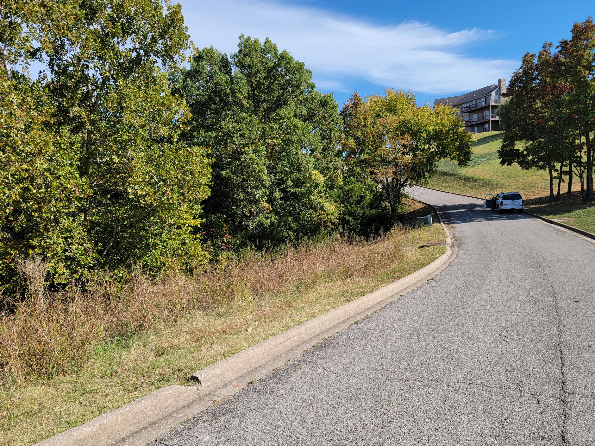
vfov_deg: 54.9
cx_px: 305
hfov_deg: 69.4
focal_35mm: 25
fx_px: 430
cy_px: 228
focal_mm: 6.7
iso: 16
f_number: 1.8
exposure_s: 1/814
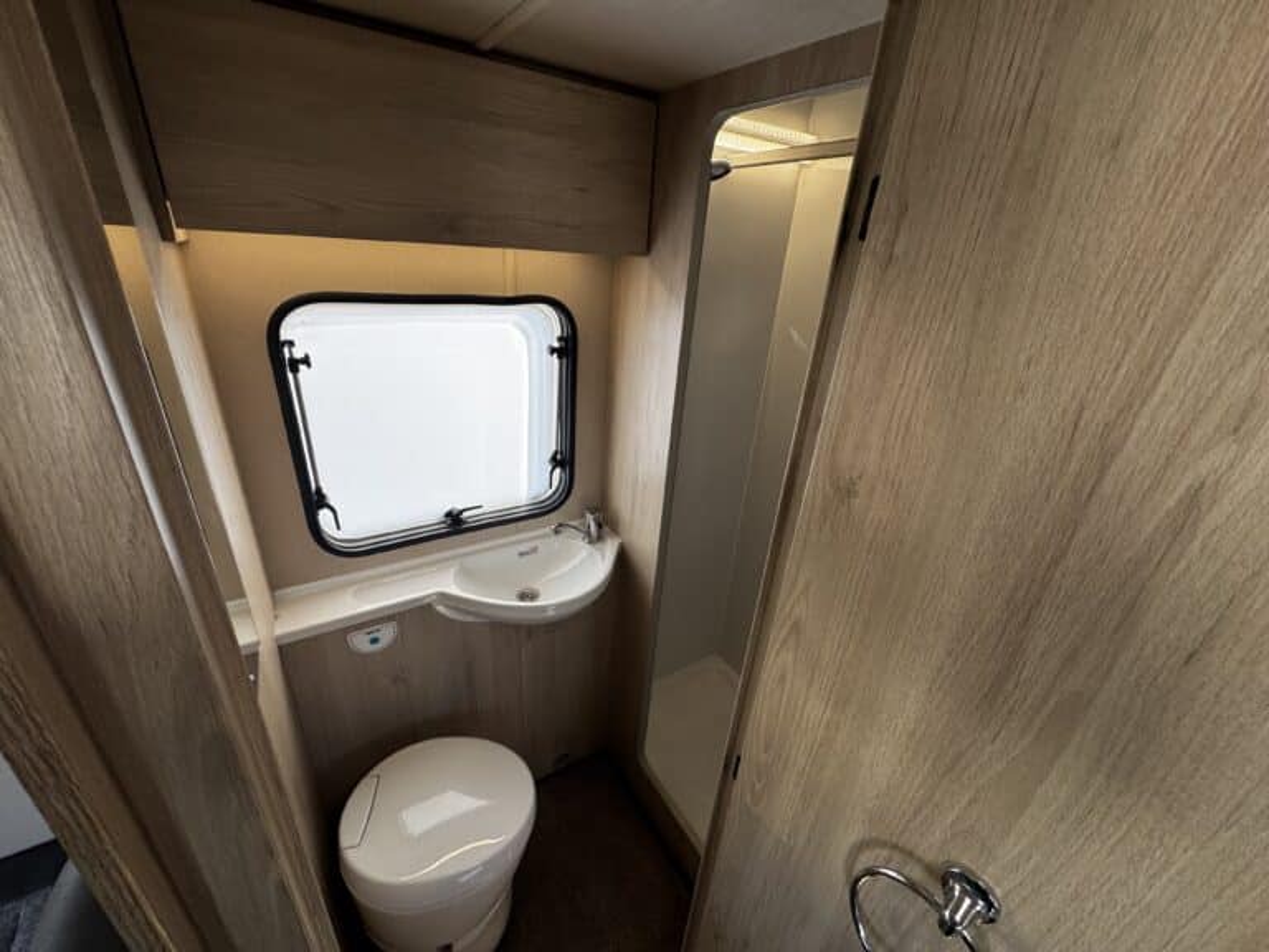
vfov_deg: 85.7
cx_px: 634
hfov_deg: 102.1
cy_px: 476
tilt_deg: -21.7
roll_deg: -4.2
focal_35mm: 14
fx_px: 513
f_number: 2.2
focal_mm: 2.22
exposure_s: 1/225
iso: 40
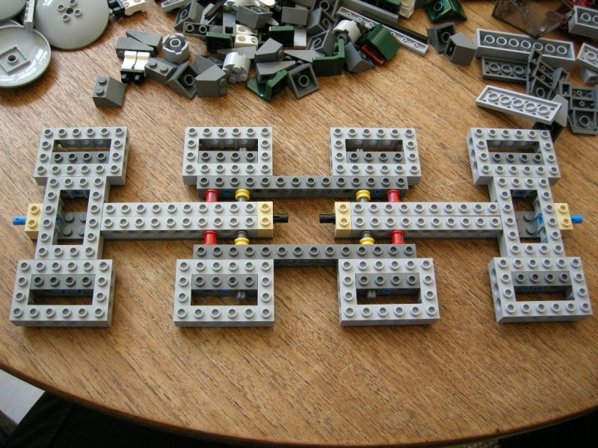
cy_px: 224
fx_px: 622
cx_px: 299
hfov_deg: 51.4
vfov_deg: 39.7
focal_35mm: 36
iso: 112
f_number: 2.7
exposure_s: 1/59.7
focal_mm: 7.5
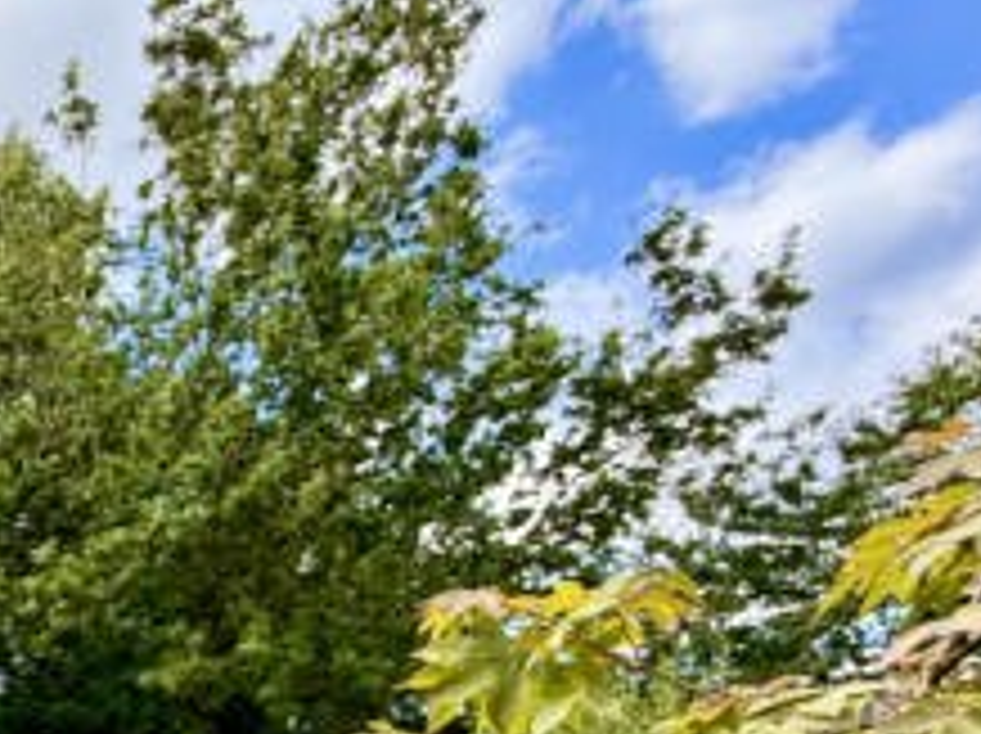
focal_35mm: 36
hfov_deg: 36.4
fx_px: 1019
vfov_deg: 32.2
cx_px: -256
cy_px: 901
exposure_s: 1/357
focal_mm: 2.2
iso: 50
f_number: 2.2
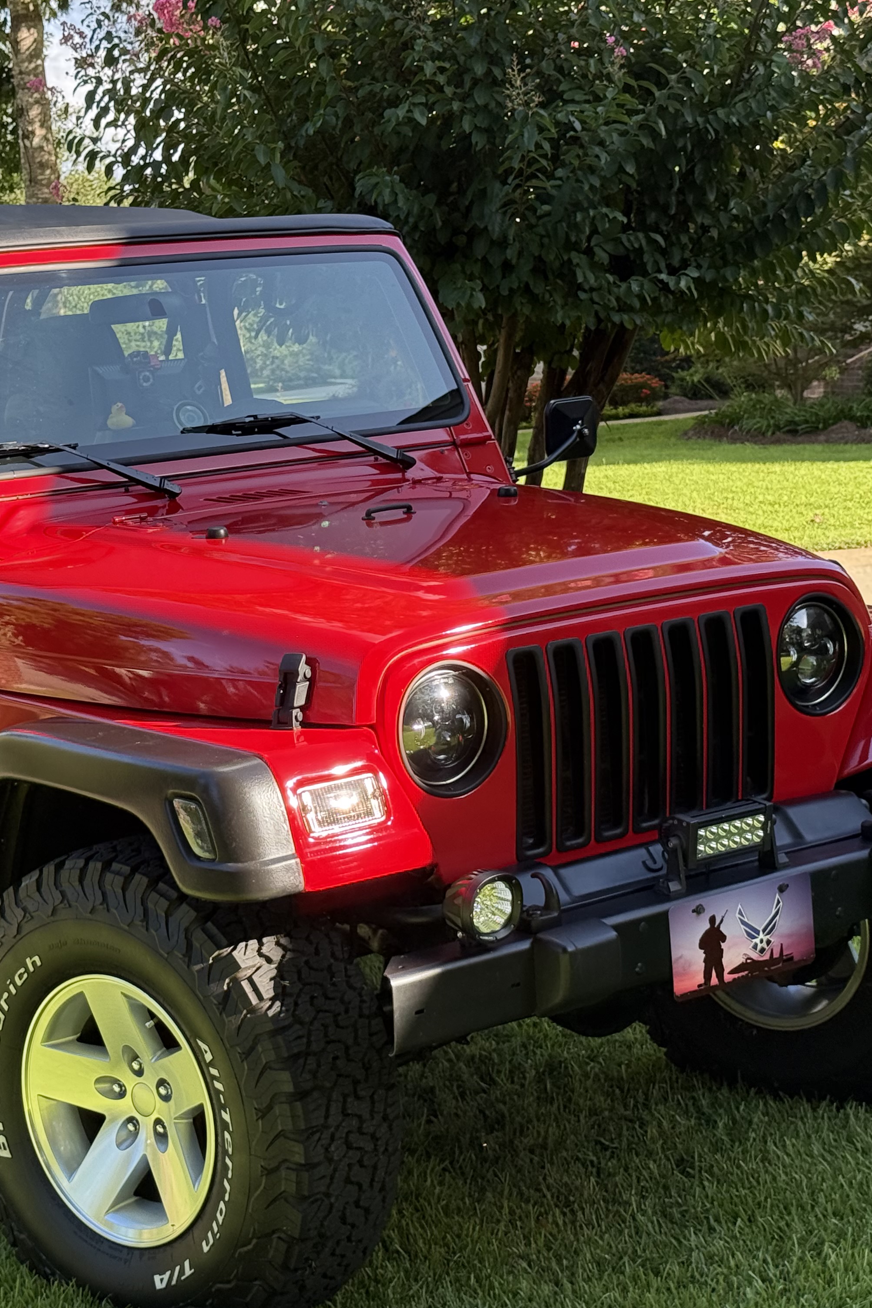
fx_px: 2434
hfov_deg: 20.3
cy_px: 655
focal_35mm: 67
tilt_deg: -7.5
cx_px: 327
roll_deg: -0.4
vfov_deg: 30.1
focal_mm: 6.76
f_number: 1.78
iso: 100
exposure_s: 1/601
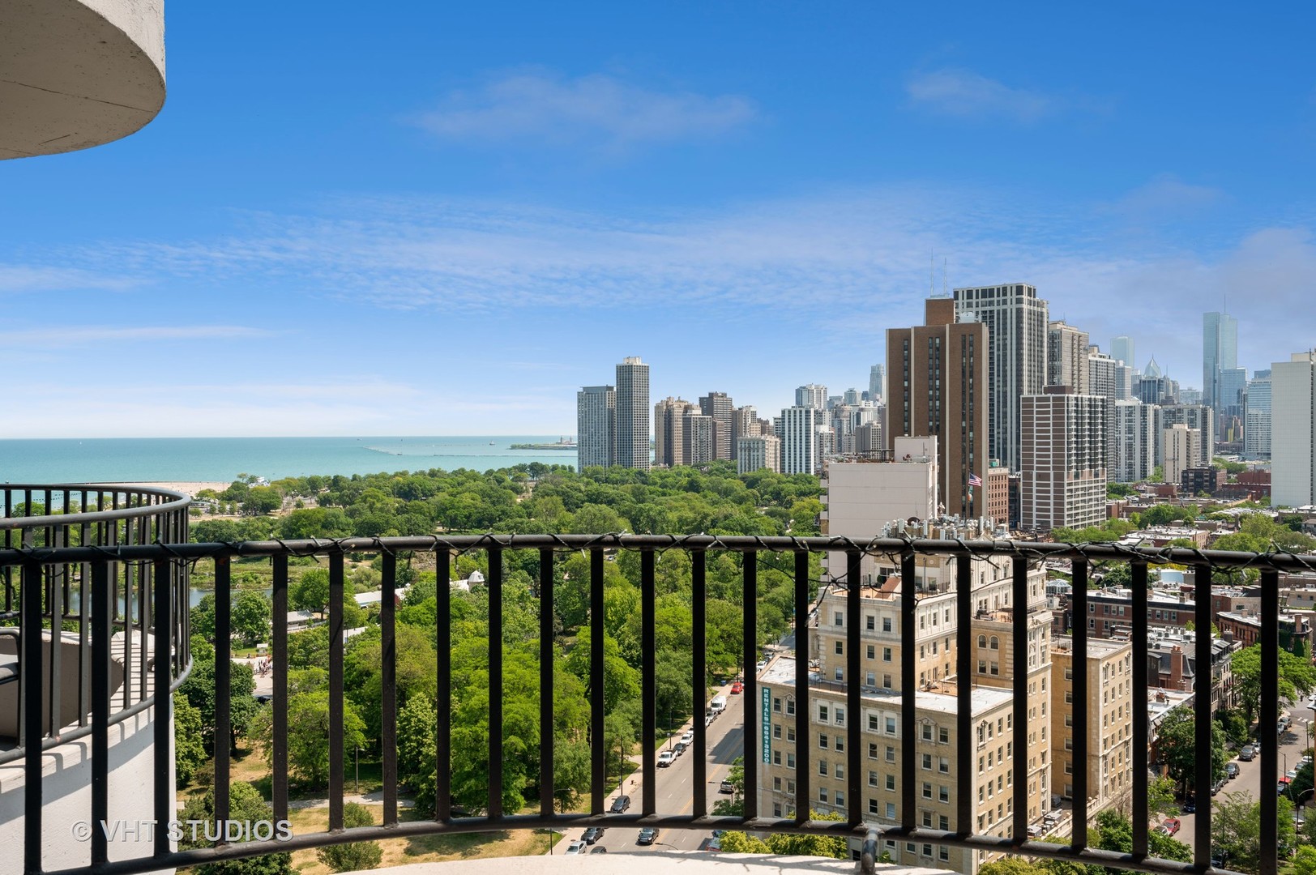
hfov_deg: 62.8
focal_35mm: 30
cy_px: 438
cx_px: 658
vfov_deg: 44.2
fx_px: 1077
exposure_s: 1/125
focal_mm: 29.5
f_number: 13
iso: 100
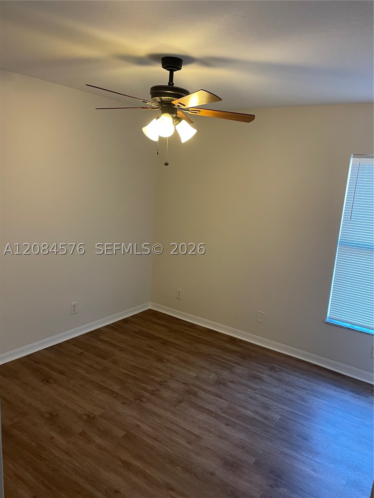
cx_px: 187
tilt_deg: -11.2
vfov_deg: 67.3
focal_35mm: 26
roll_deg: -3.9
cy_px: 249
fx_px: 375
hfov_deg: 53.1
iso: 200
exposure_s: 1/60
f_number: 1.6
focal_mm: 4.2
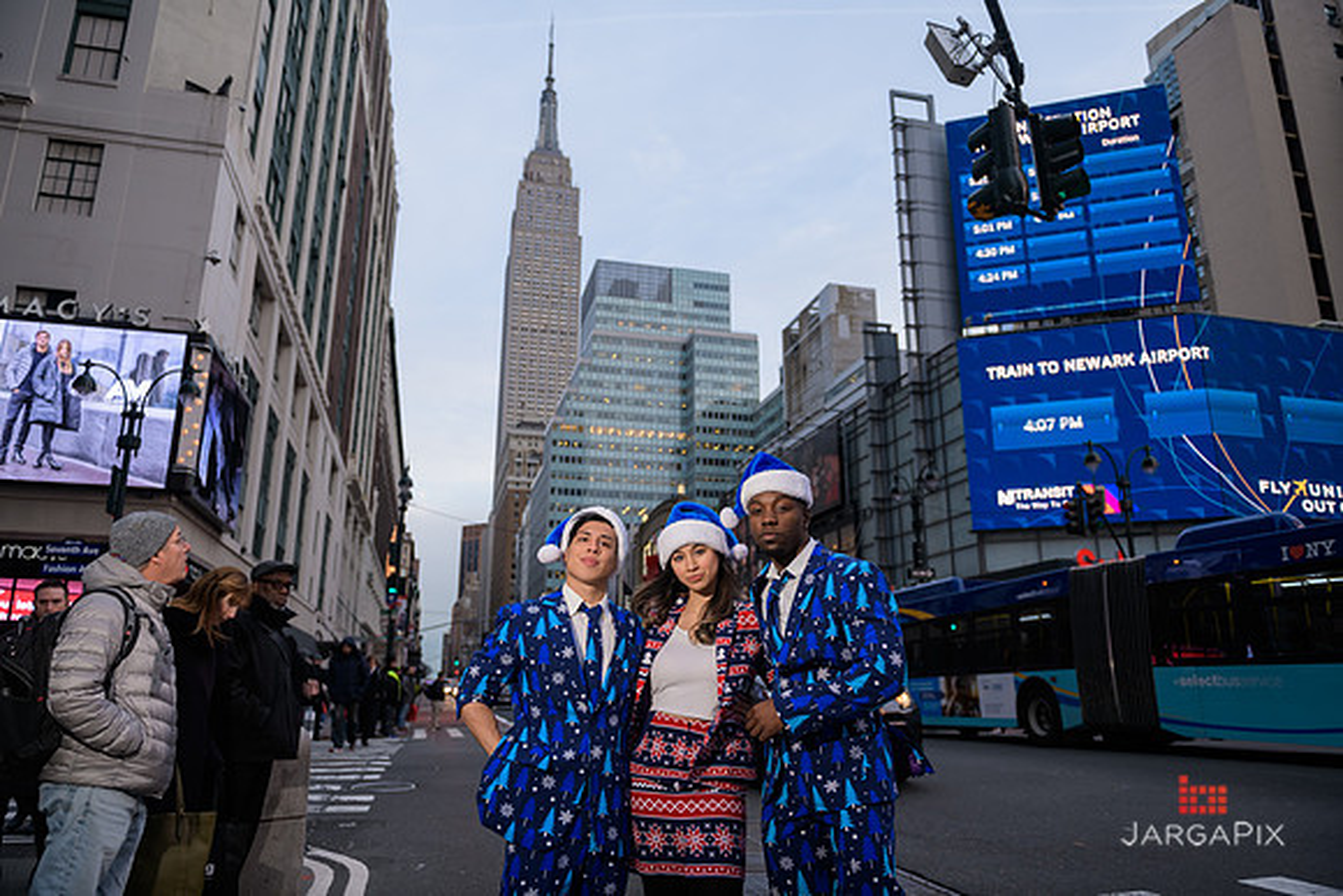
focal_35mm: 24
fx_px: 896
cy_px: 448
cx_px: 672
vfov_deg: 53.2
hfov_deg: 73.7
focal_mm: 24
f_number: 3.2
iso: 200
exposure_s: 1/250
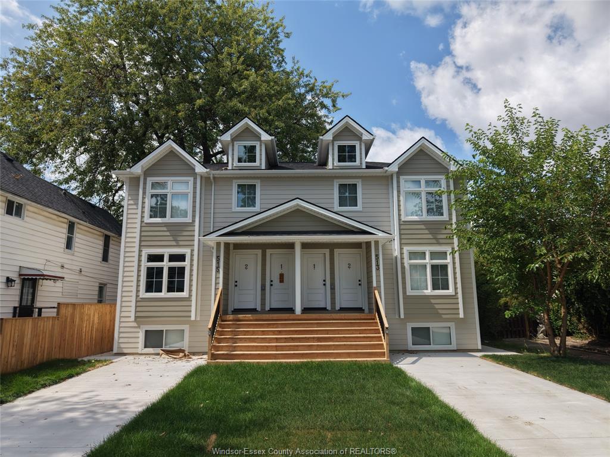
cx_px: 305
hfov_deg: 71.6
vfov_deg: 56.8
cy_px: 228
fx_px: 423
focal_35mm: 24
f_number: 1.8
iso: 200
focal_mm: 8.67
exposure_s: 1/160
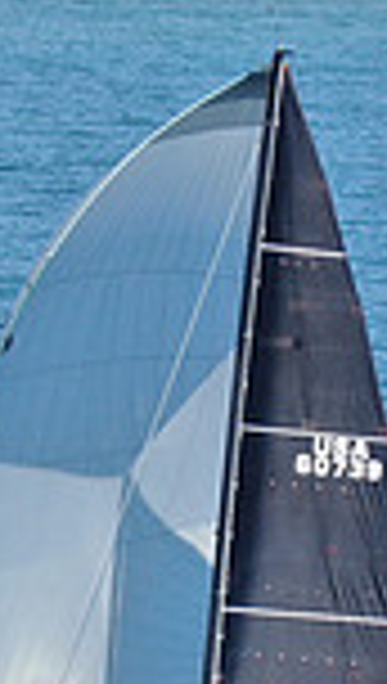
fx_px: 3614
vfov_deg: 10.8
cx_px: 202
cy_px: 547
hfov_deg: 6.1
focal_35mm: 199
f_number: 3.8
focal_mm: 8.6
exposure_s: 1/500
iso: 100
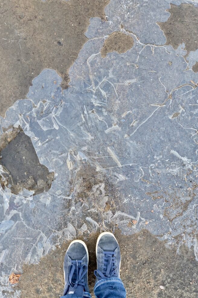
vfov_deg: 71.5
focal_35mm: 25
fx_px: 206
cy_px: 151
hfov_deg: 51.2
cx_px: 92
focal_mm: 5.4
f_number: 1.8
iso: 160
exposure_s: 1/180
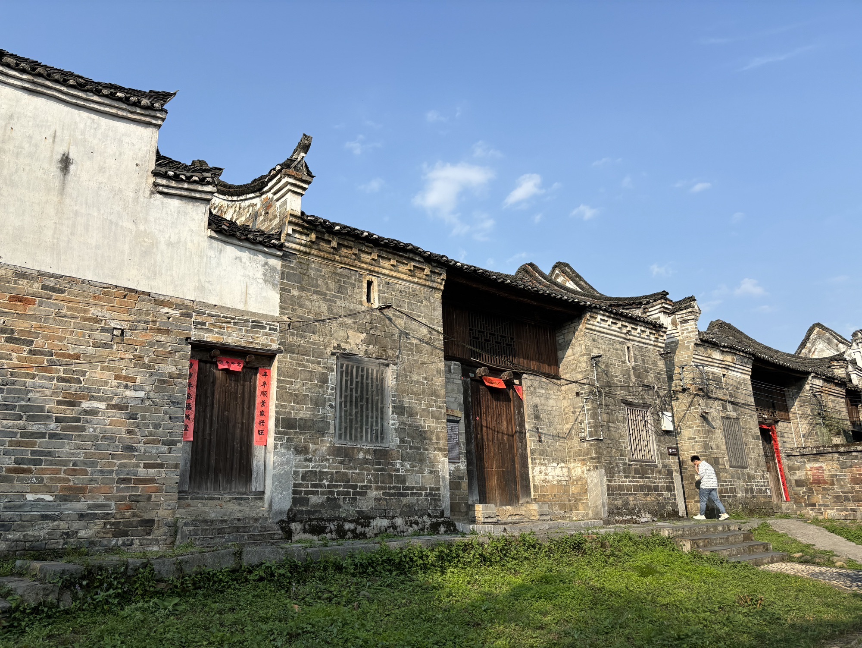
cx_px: 431
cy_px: 324
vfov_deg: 53.1
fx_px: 648
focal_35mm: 26
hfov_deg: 67.3
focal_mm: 5.96
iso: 50
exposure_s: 1/2639
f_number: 1.6
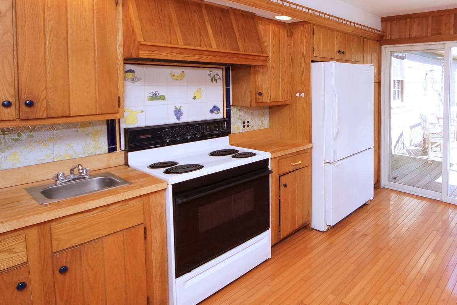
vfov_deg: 58.0
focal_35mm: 21
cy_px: 98
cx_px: 371
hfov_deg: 72.1
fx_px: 267
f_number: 5.6
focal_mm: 8
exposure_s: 1/100
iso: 800
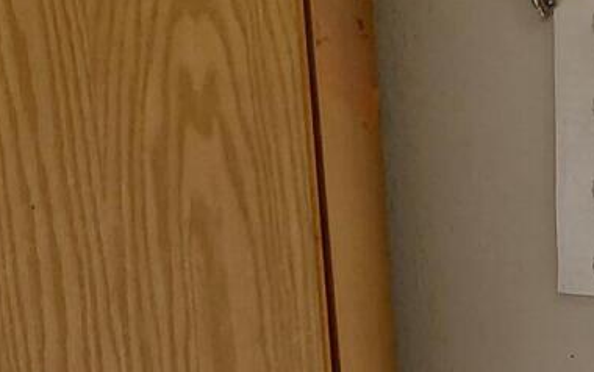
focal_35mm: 145
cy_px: 922
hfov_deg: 12.9
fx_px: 2349
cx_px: 1125
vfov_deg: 8.3
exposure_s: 1/485
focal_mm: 5.4
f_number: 1.8
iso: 40
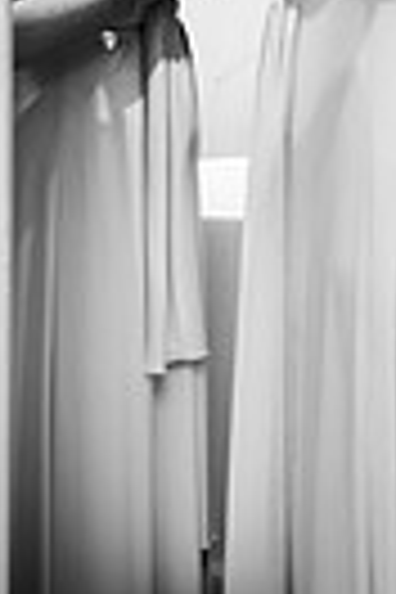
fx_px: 3927
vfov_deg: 8.5
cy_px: -279
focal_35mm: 238
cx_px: 297
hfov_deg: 5.8
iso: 400
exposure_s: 1/60
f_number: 4.5
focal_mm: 70
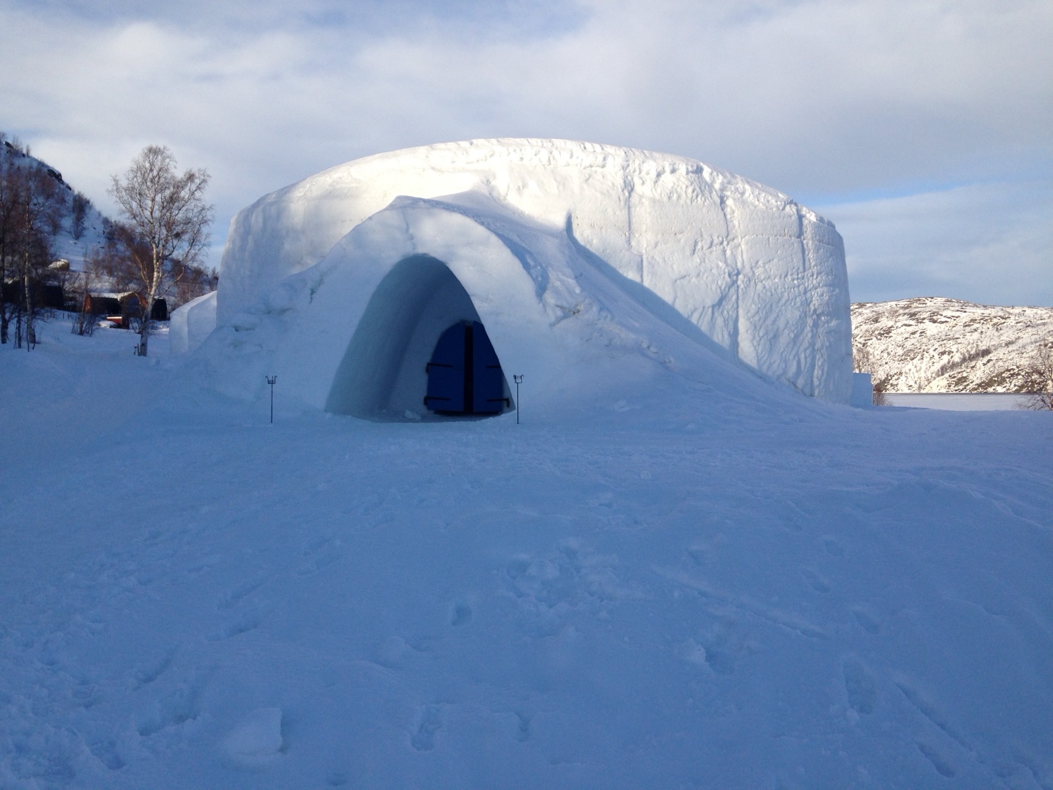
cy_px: 395
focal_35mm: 33
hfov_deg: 55.4
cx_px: 526
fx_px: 1004
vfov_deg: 42.9
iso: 50
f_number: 2.4
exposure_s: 1/1261
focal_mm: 4.12
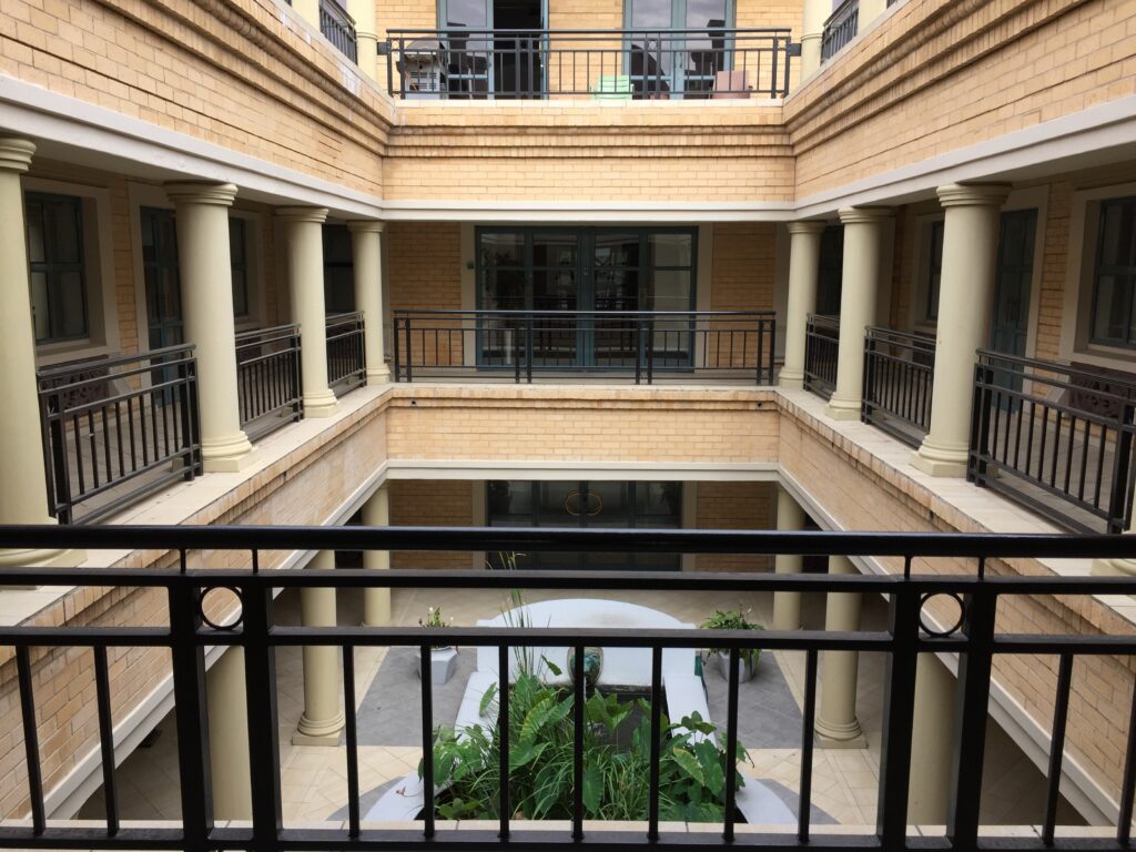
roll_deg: -1.0
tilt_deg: -11.3
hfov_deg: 61.7
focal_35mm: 29
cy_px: 426
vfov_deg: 48.2
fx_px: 952
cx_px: 568
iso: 32
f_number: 2.2
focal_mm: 4.15
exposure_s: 1/573
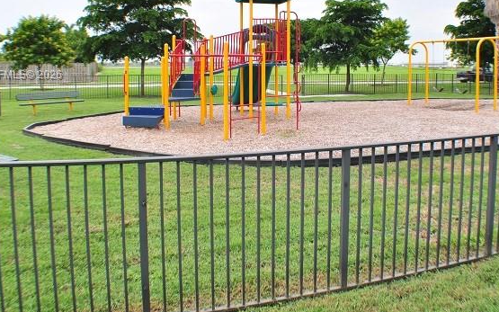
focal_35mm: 44
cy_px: 75
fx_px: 598
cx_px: 278
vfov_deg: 28.7
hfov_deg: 45.2
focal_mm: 20
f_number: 7.1
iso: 200
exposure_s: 1/200
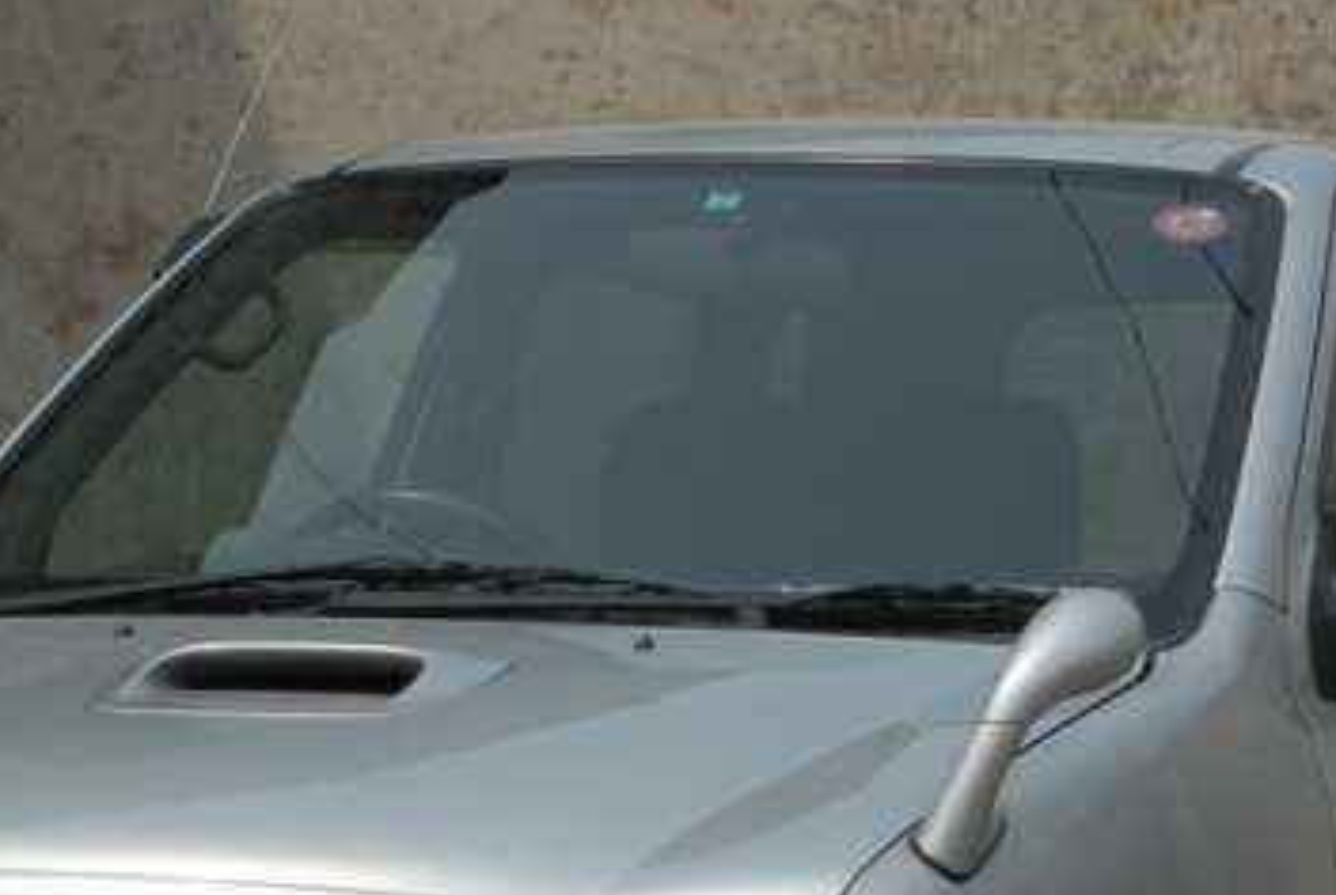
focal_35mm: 192
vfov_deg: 7.2
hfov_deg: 10.7
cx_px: 812
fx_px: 7137
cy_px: 897
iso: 100
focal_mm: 44
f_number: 9.5
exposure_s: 1/250
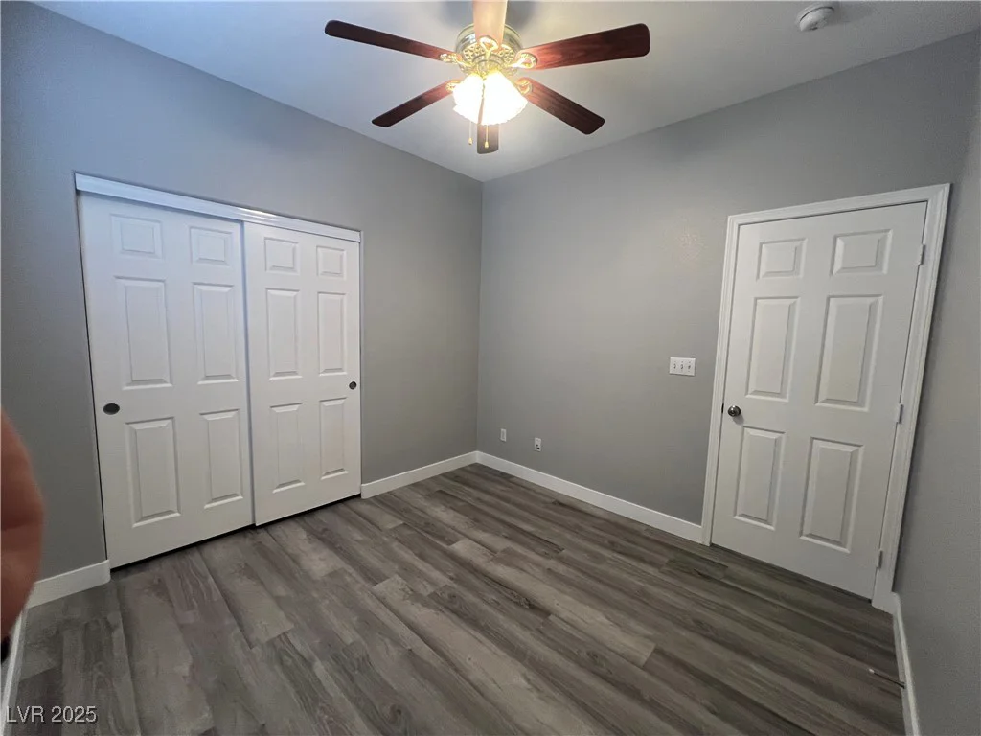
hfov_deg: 106.2
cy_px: 368
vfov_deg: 89.9
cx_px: 490
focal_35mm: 13
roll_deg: -1.2
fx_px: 368
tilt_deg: -6.2
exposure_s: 1/60
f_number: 1.8
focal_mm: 1.57
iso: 200
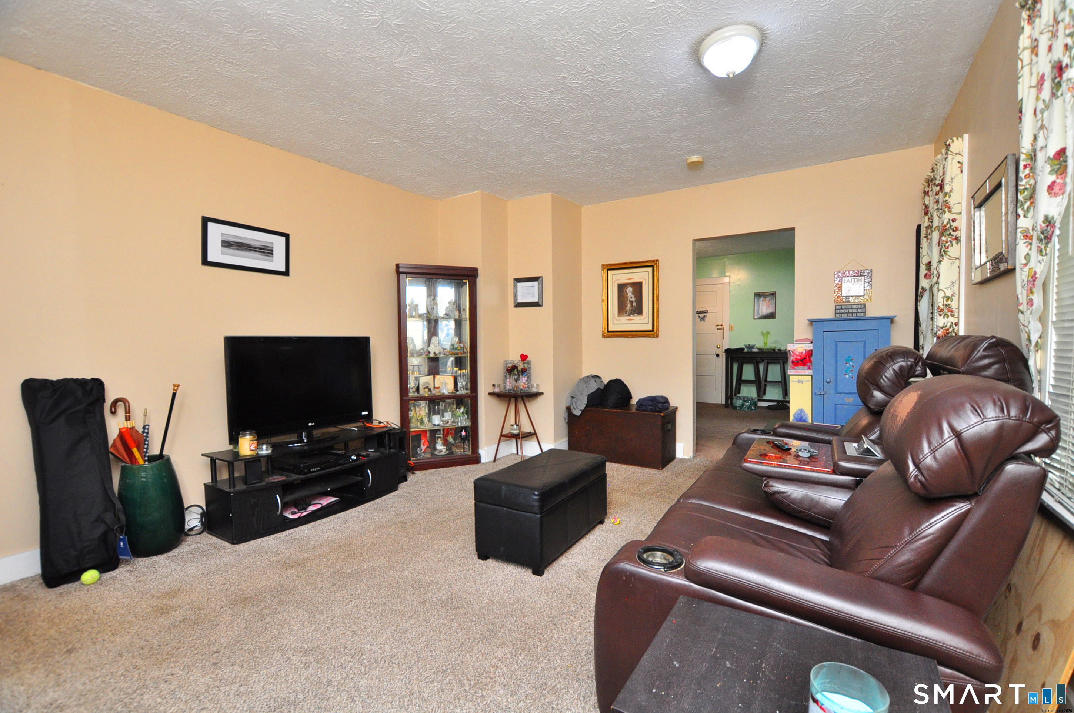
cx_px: 537
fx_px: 447
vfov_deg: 77.2
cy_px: 356
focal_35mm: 15
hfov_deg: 100.5
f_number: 5
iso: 800
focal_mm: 10
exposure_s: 1/125
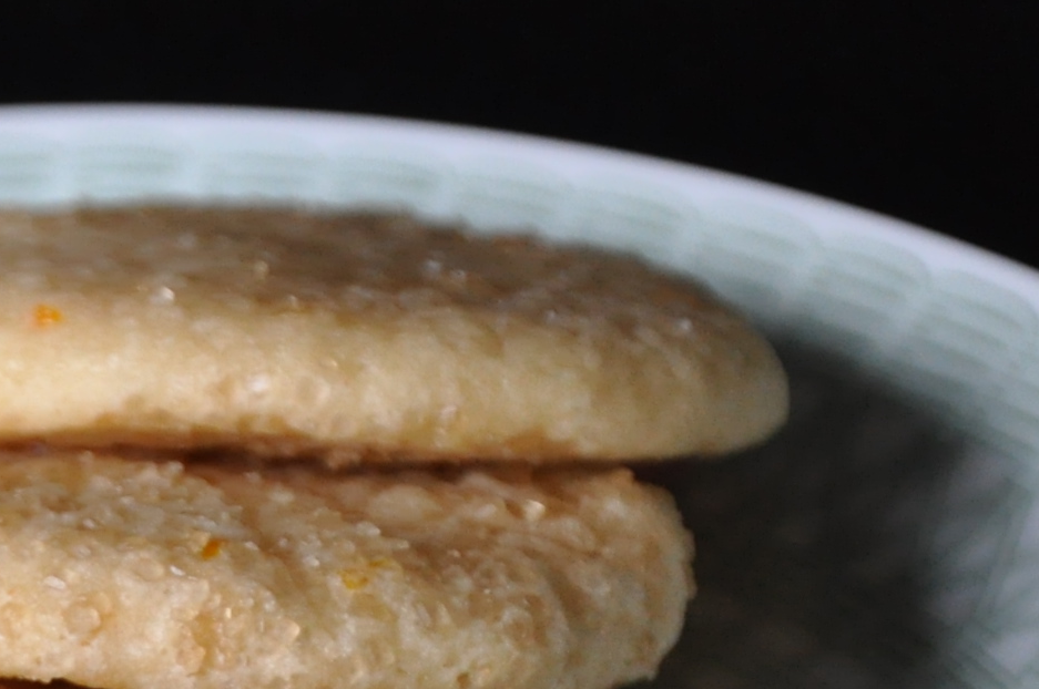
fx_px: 15584
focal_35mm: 541
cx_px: -185
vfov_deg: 2.5
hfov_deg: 3.8
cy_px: 915
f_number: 5.6
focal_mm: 105
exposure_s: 1/125
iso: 1000
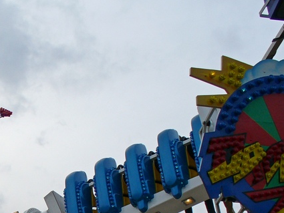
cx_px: -14
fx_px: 714
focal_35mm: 87
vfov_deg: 16.5
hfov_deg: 21.5
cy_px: 226
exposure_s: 1/320
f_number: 5.6
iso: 80
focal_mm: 6.1
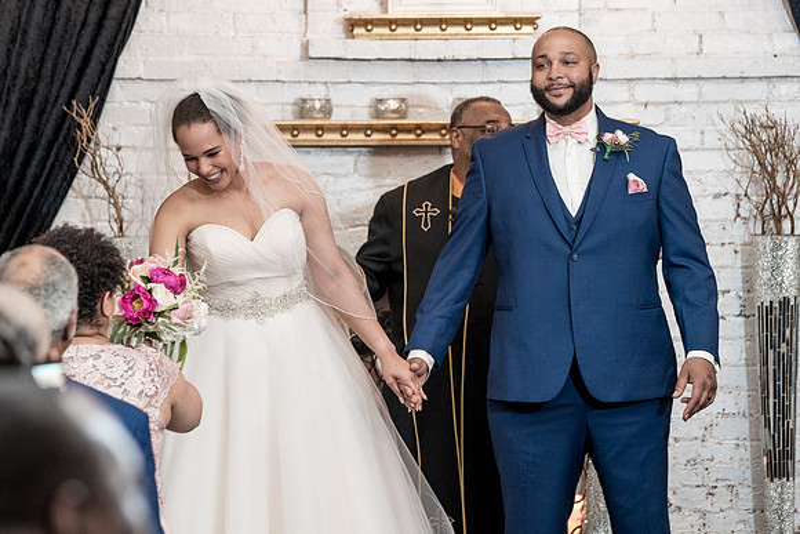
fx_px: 3547
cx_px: 349
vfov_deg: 8.6
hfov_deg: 12.9
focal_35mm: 160
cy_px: 233
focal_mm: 139
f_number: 4
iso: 2000
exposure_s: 1/100
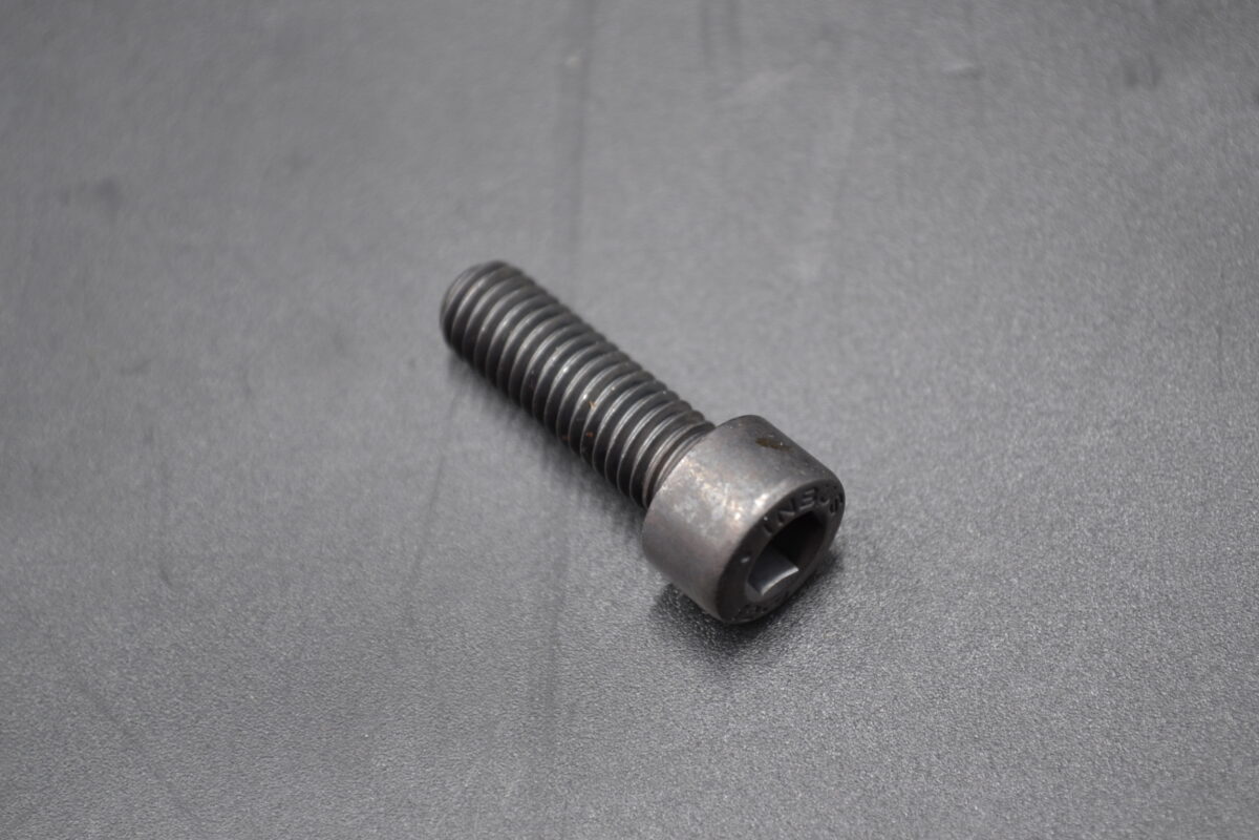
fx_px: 2885
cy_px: 420
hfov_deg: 24.6
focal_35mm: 82
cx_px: 630
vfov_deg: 16.6
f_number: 5.6
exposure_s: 1/25
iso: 400
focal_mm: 55
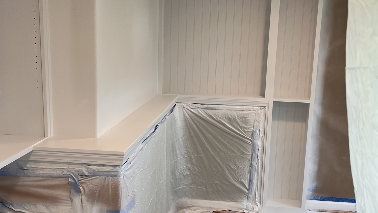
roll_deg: +0.3
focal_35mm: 38
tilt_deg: -13.0
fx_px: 381
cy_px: 103
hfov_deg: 52.8
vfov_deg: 31.2
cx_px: 189
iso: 100
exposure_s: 1/120
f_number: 1.5
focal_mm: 5.7
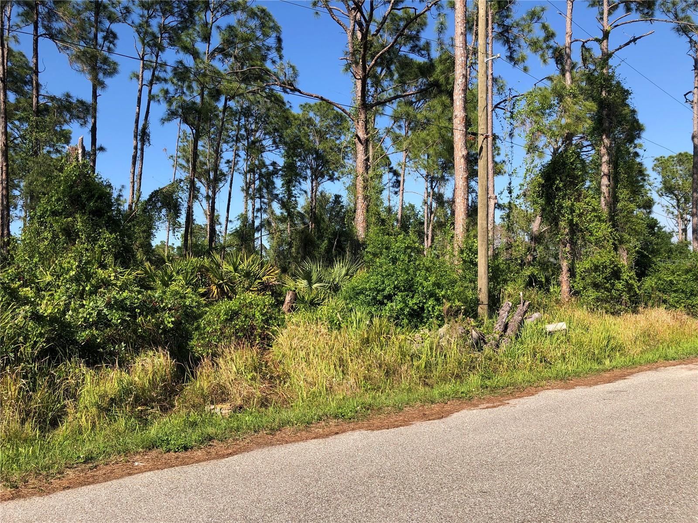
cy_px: 262
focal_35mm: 28
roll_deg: +0.9
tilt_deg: +0.2
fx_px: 565
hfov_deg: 63.4
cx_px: 349
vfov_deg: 49.7
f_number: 1.8
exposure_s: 1/1215
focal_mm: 3.99
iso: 20
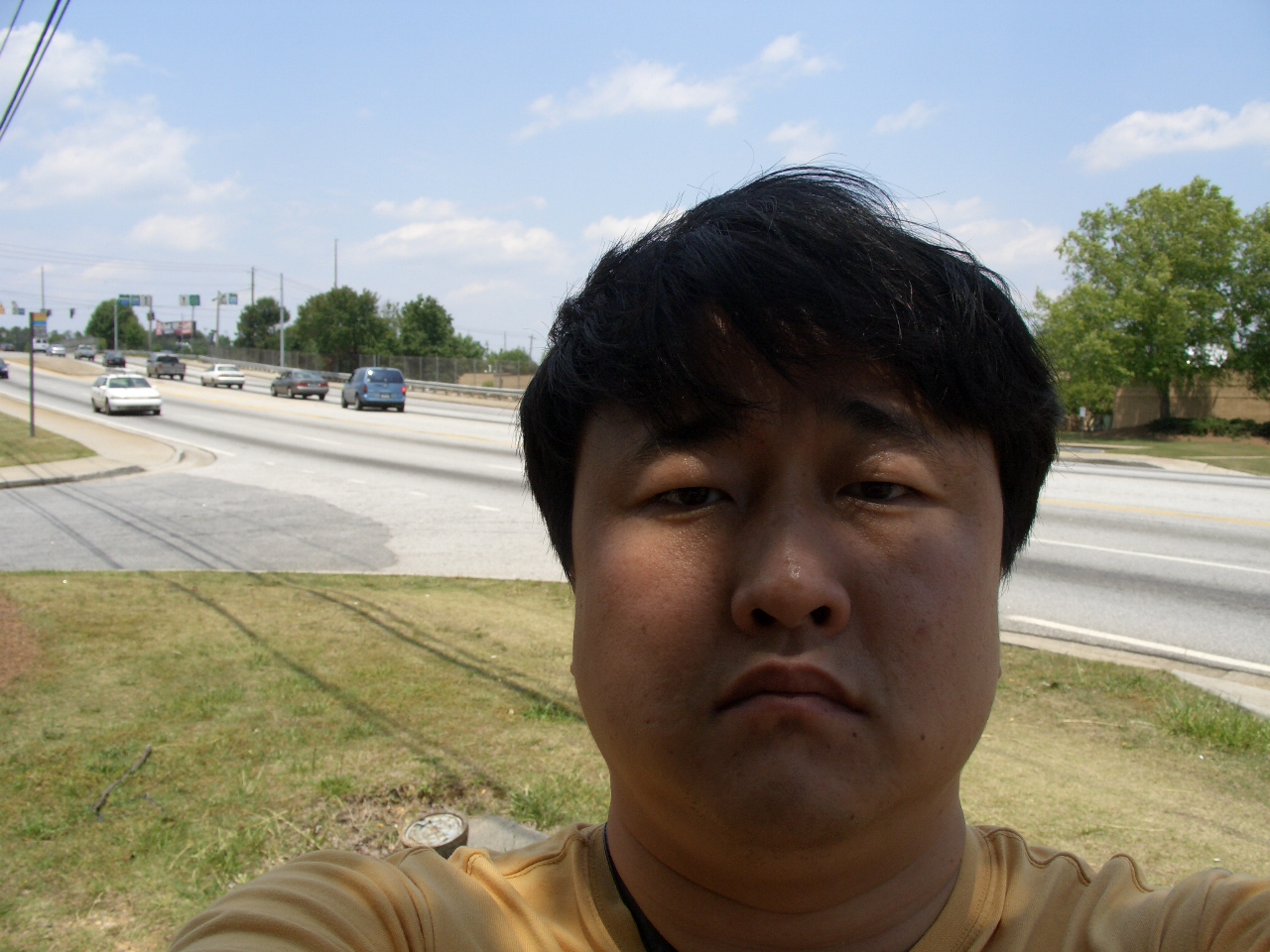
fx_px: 1211
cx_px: 635
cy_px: 476
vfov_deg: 42.9
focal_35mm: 33
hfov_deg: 55.4
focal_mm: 7.1
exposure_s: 1/800
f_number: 5
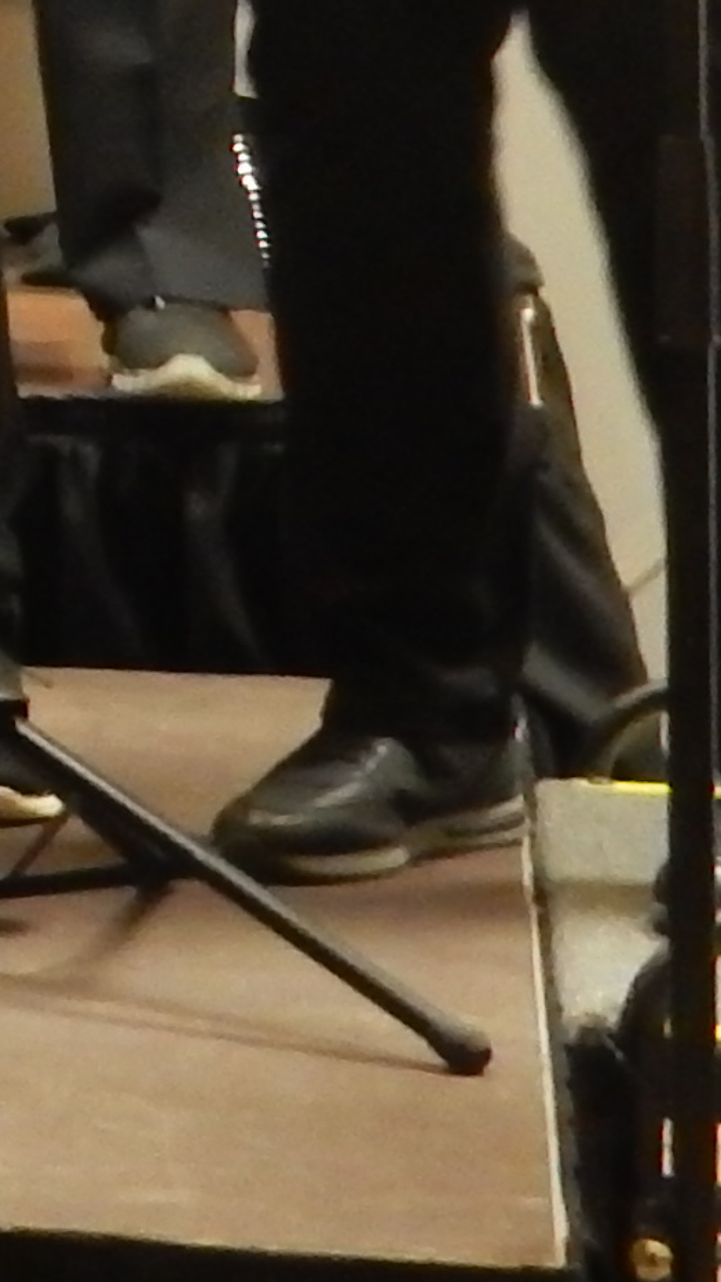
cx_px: -2119
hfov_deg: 5.5
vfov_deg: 10.9
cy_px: -250
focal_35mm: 194
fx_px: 6596
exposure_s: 1/8
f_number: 4
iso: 720
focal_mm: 6.4
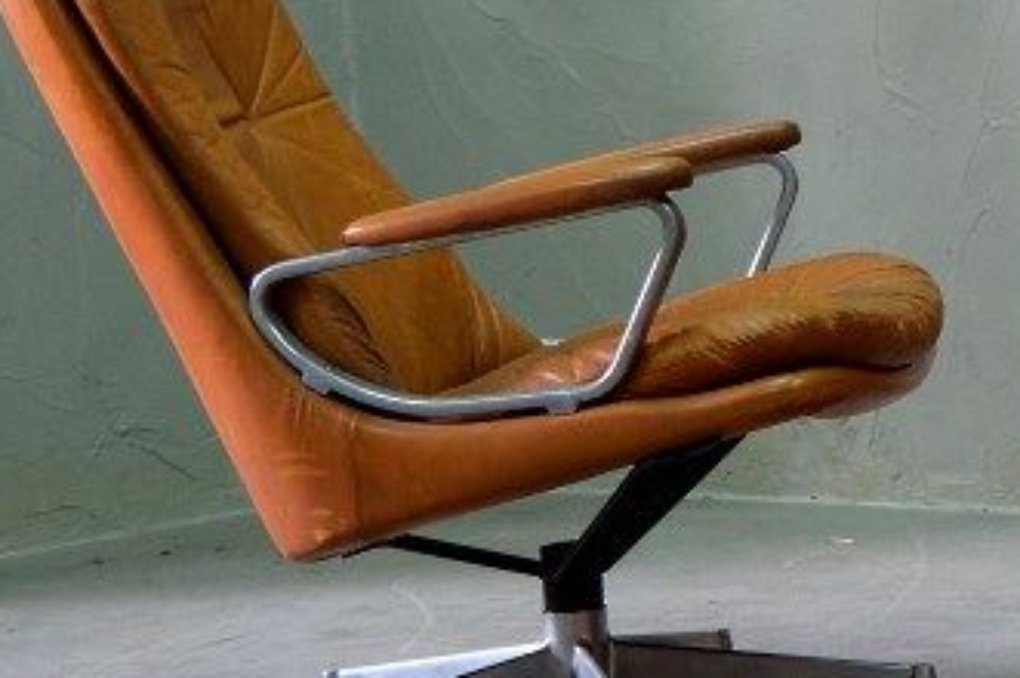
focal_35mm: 150
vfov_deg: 9.1
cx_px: 1781
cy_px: 508
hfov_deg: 12.6
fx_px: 4246
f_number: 4
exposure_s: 1/40
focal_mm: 26
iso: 1600
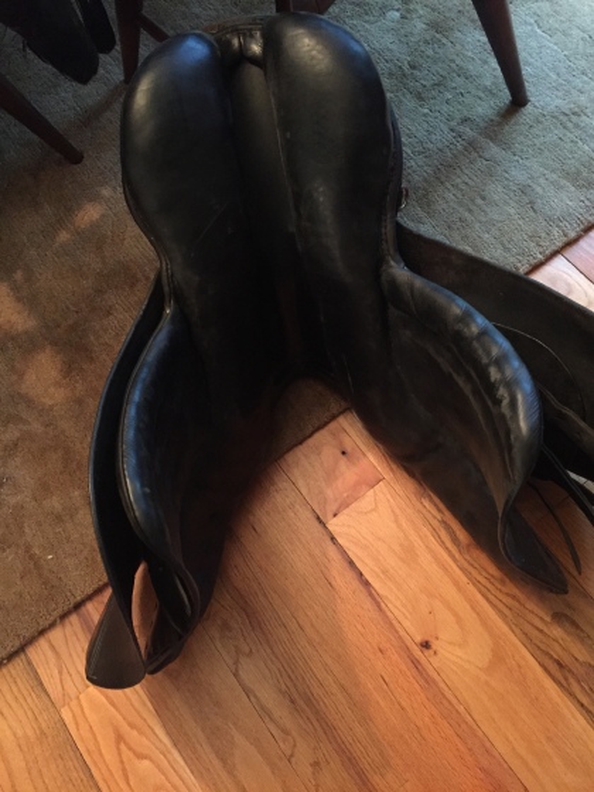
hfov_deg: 48.2
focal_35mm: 29
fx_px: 664
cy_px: 396
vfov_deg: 61.7
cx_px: 297
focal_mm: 4.15
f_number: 2.2
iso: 500
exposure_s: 1/15
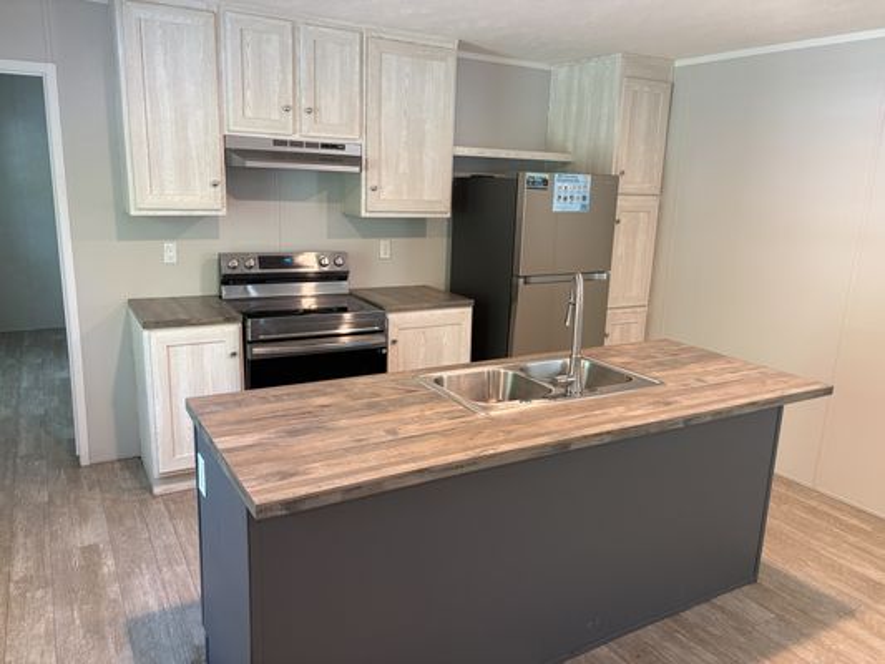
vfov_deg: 53.1
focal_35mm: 26
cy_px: 332
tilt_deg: -13.3
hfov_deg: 67.3
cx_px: 442
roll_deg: -2.2
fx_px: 665
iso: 200
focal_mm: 5.96
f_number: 1.6
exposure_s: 1/60
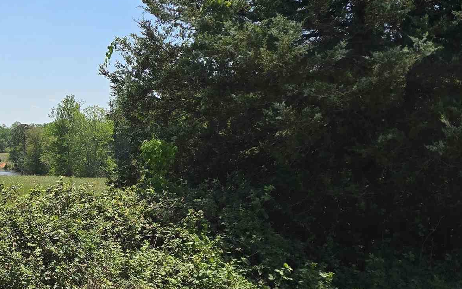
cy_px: 152
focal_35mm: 64
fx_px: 806
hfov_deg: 29.1
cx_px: -39
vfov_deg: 20.3
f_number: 1.7
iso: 12
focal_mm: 6.3
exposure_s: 1/878
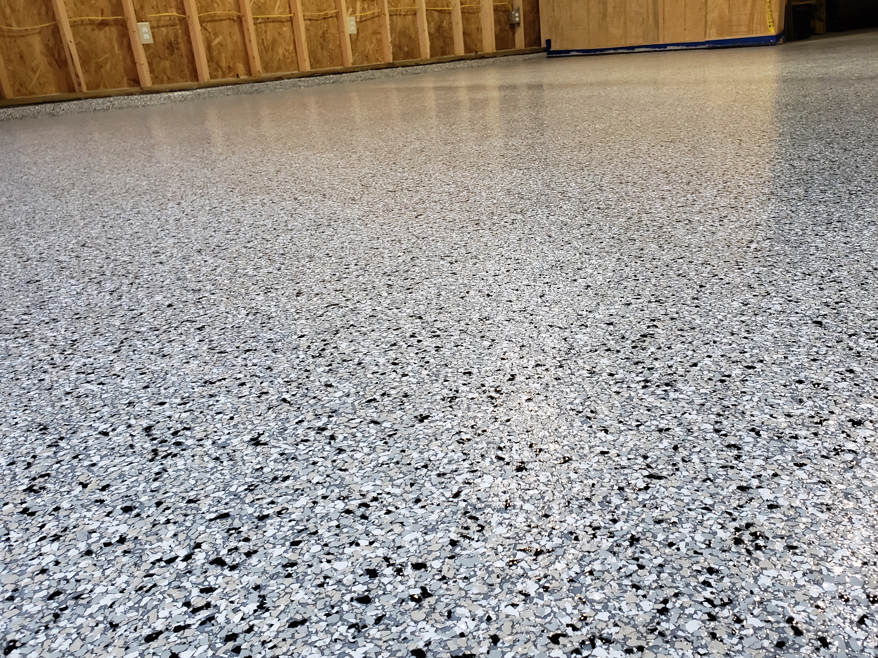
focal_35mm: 29
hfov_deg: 61.6
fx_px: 736
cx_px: 470
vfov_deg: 48.2
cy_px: 327
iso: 320
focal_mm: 4.3
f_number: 2.4
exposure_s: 1/40
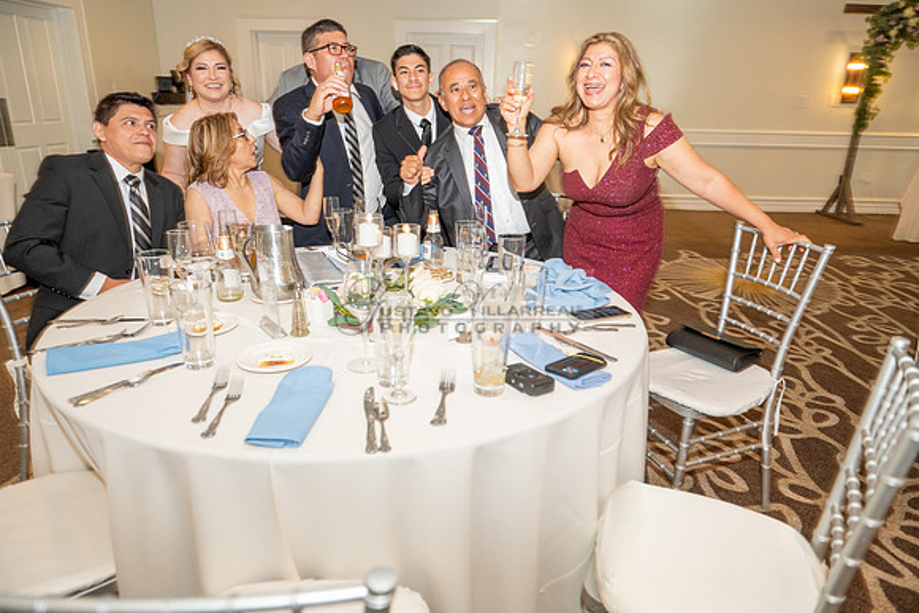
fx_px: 613
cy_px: 306
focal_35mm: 24
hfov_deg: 73.7
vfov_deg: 53.2
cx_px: 460
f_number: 3.5
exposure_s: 1/125
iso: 800
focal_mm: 24
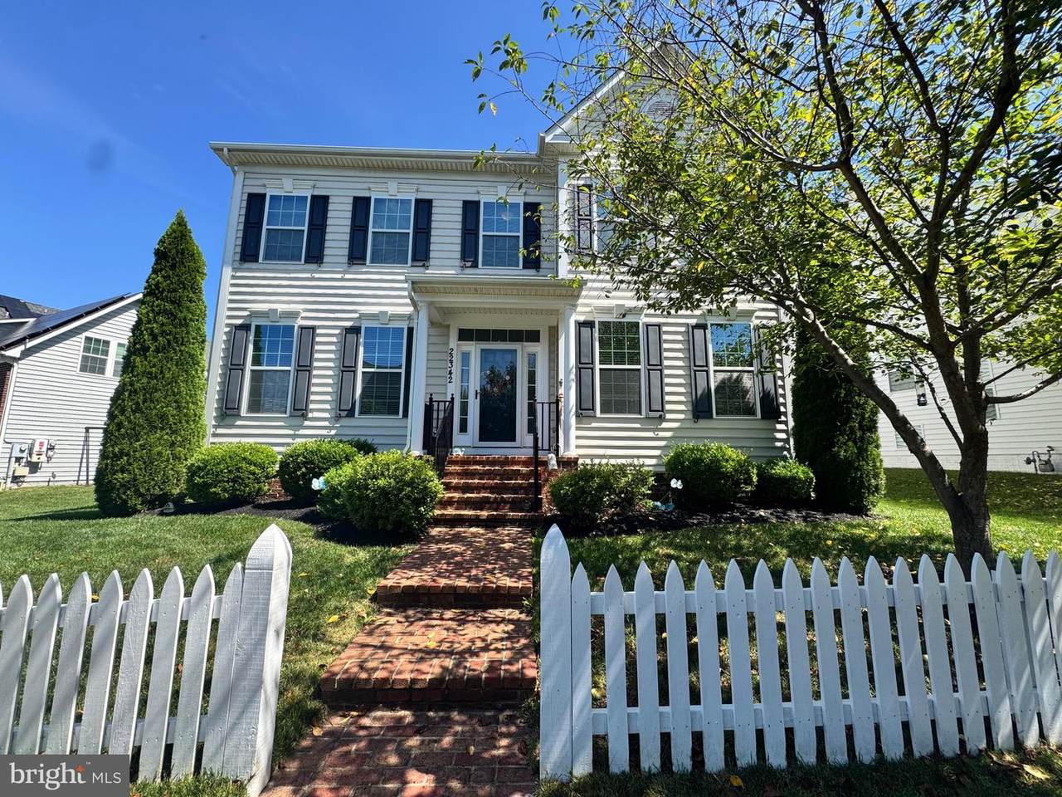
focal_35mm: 14
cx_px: 531
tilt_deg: +9.0
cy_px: 398
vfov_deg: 85.7
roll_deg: -1.0
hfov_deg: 102.1
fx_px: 430
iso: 50
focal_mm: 2.22
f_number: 2.2
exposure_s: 1/664
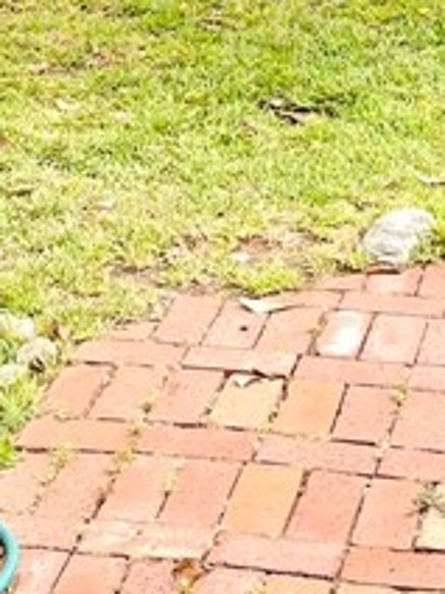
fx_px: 2074
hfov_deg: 12.2
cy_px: -373
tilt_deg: -4.4
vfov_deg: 14.8
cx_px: 238
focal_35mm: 121
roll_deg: +1.3
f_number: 1.6
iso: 32
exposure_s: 1/272
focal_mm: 5.1
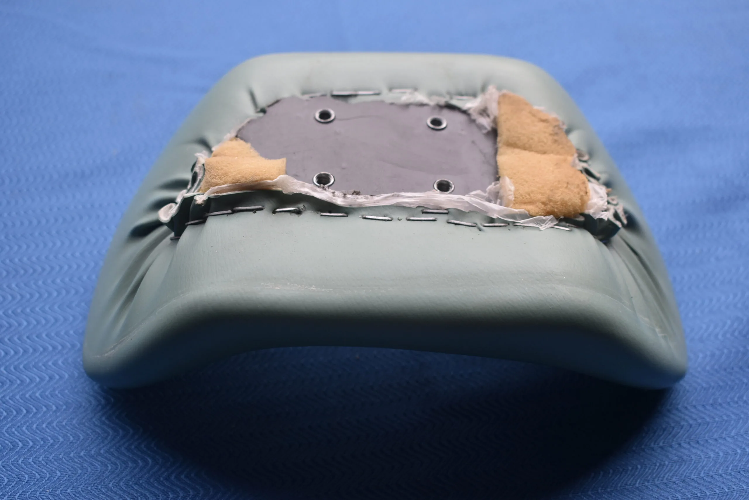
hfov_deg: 43.6
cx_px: 374
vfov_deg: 29.9
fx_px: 937
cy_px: 250
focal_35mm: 45
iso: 220
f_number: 5.6
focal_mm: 30
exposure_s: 1/250
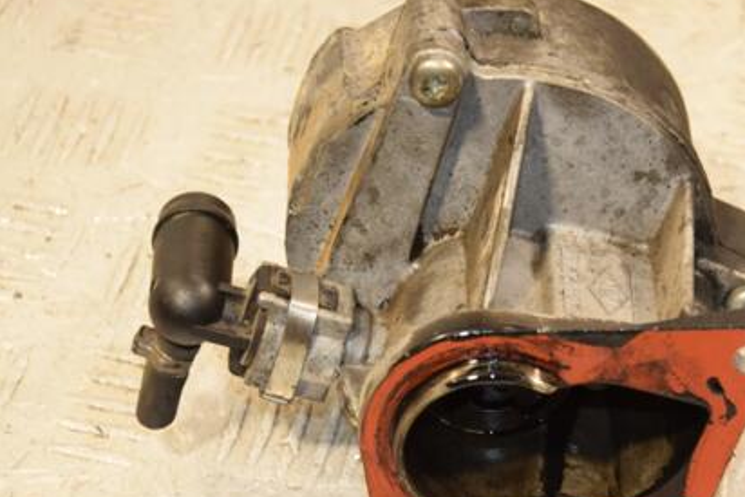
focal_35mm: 164
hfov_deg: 12.5
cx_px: 483
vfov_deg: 8.4
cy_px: 333
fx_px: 3389
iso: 800
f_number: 5.3
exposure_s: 1/160
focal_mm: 75
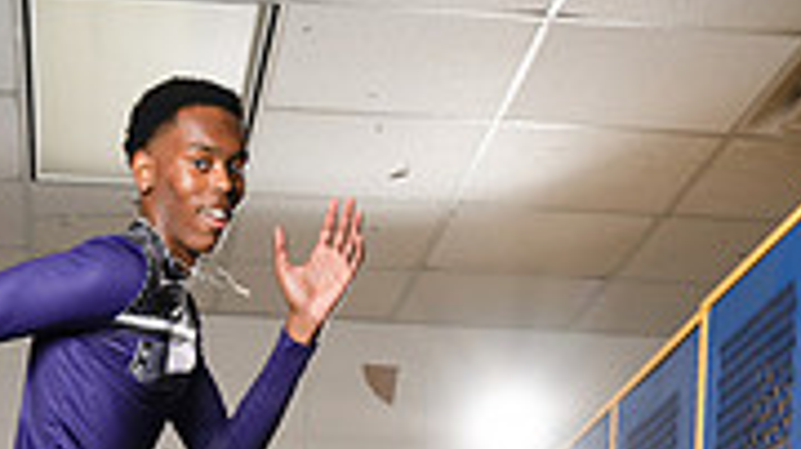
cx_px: 169
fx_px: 2059
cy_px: 991
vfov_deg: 11.0
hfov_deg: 21.8
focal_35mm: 97
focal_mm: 37
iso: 125
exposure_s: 1/250
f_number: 11
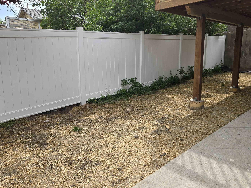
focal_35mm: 27
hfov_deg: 65.3
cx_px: 118
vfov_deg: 51.2
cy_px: 80
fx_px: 196
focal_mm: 5.4
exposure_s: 1/1073
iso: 25
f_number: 1.8
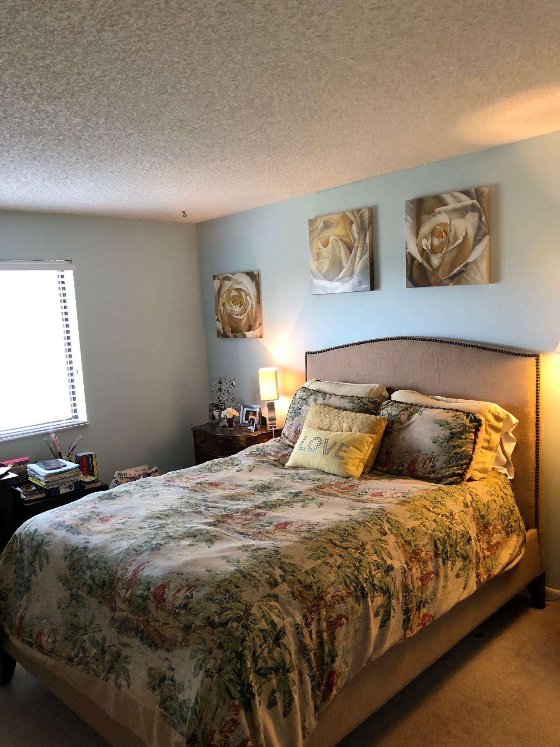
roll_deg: +3.9
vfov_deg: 63.4
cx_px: 280
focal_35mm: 28
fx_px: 604
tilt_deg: -6.3
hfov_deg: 49.7
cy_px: 374
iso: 50
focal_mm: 3.99
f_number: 1.8
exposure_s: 1/15
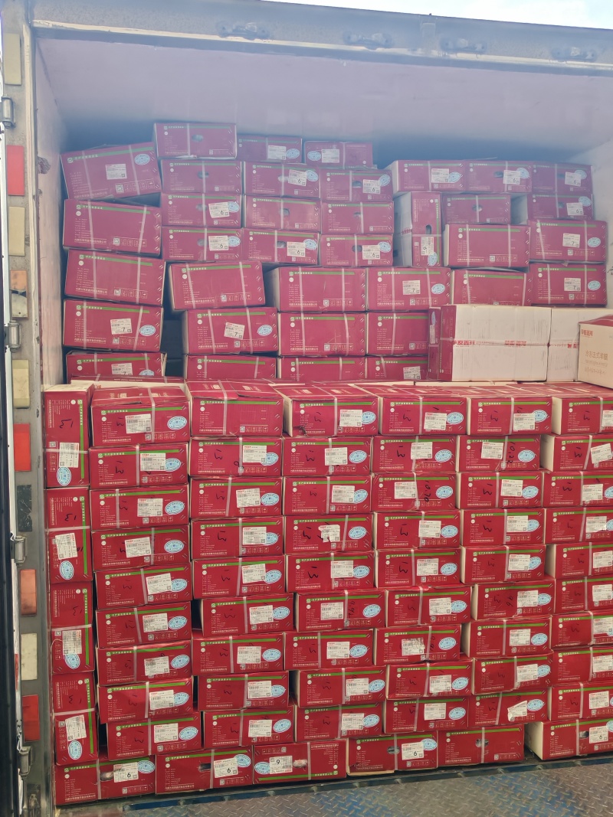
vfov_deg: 51.4
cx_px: 306
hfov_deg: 39.6
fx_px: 850
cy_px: 408
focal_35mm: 36
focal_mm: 5.52
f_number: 1.95
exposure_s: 1/100
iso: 125
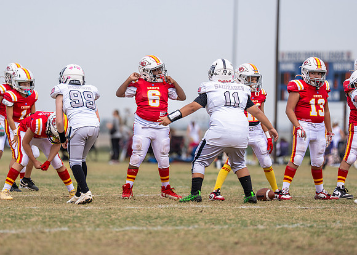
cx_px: 153
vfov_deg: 4.8
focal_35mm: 300
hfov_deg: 6.7
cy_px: 115
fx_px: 3041
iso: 160
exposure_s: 1/3200
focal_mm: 200
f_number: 2.8
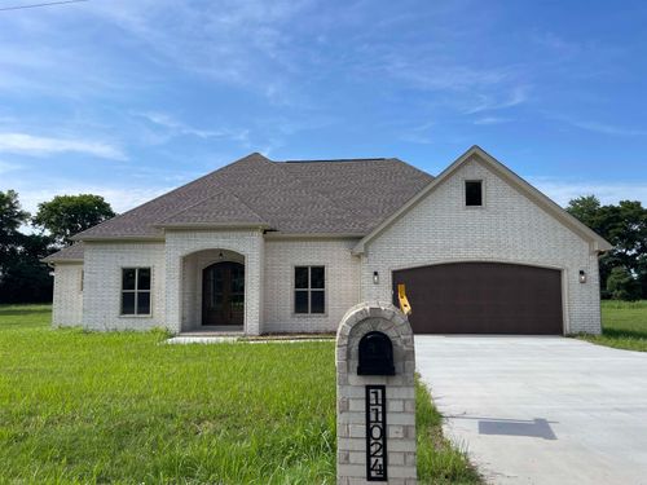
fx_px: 467
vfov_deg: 54.9
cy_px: 242
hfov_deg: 69.4
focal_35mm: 25
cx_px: 324
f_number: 1.6
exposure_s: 1/3257
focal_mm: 5.1
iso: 32
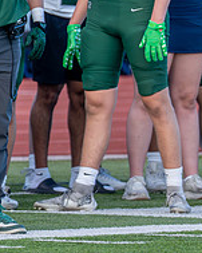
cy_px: 22
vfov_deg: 1.7
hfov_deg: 1.3
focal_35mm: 1173
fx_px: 8773
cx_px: -120
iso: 500
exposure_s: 1/1250
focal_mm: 200
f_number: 2.8
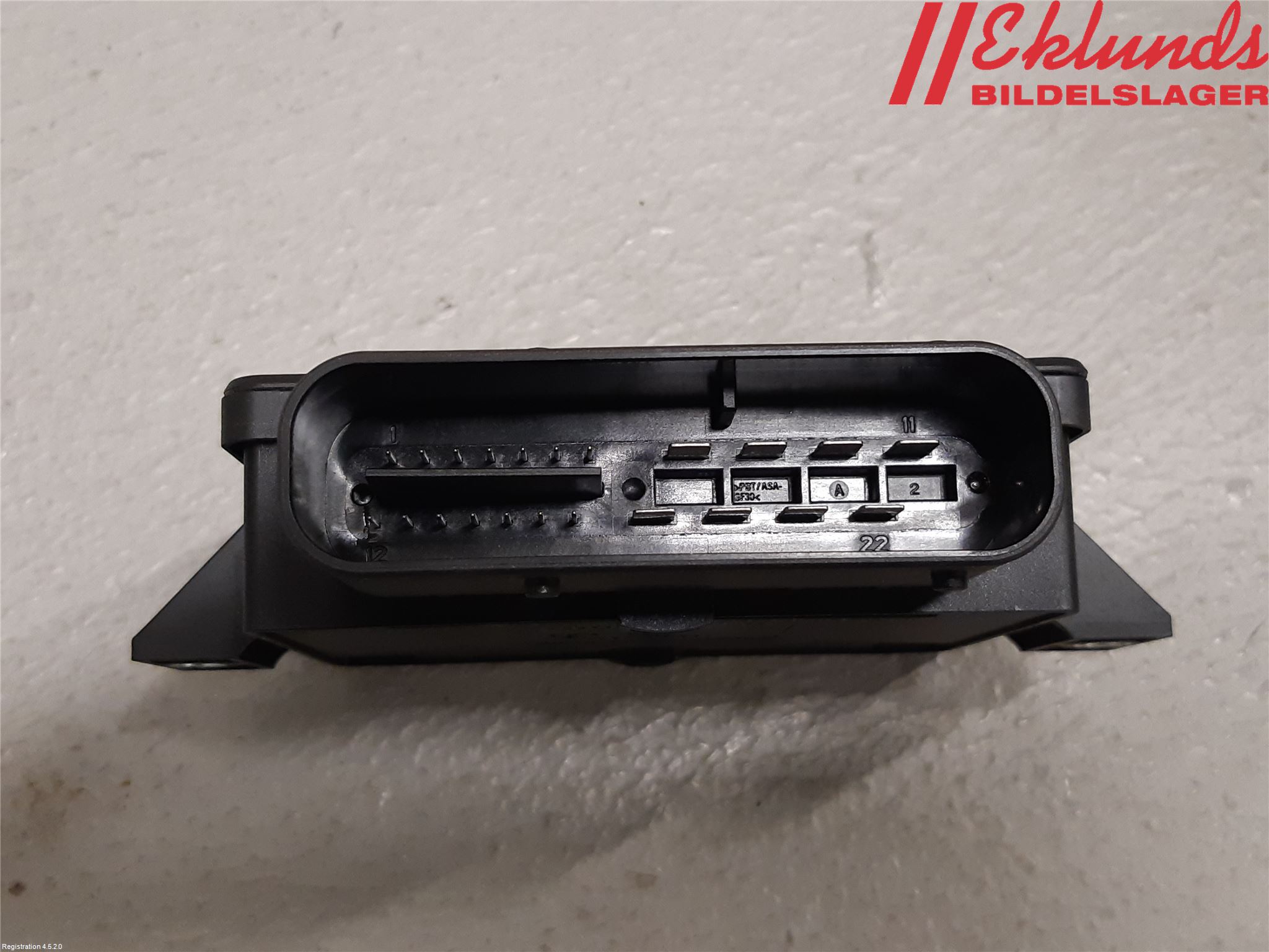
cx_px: 634
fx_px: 953
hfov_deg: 67.3
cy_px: 476
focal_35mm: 26
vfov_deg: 53.1
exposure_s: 1/60
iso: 200
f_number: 1.7
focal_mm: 3.93
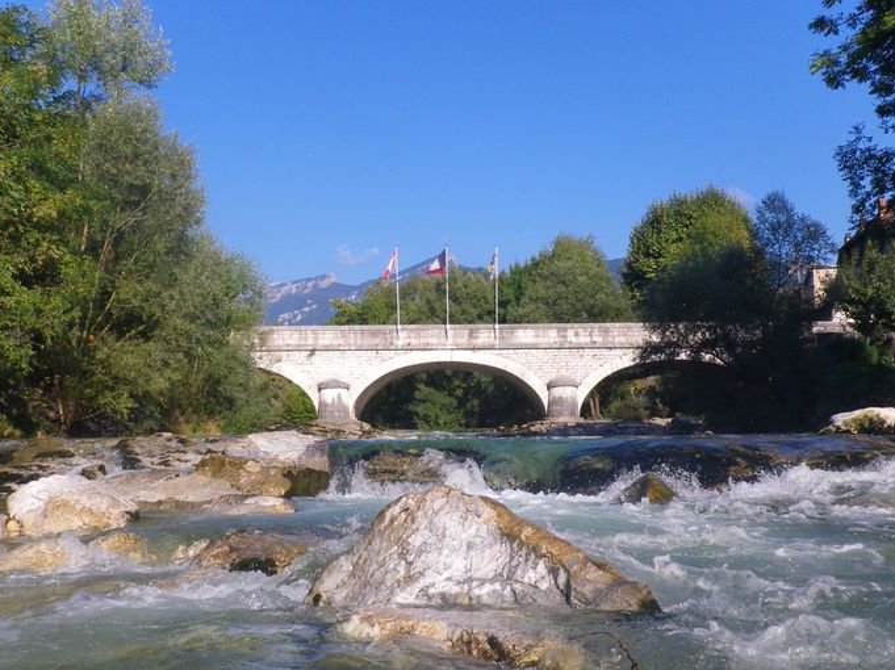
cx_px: 449
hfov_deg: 51.4
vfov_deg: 39.6
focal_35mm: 36
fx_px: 930
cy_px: 344
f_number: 6.3
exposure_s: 1/250
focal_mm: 6.2
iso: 64
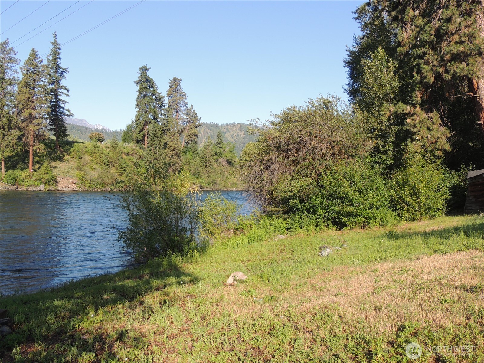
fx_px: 419
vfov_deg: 46.8
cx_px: 242
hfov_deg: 60.0
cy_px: 182
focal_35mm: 30
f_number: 3.1
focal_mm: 5.3
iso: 100
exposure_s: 1/640
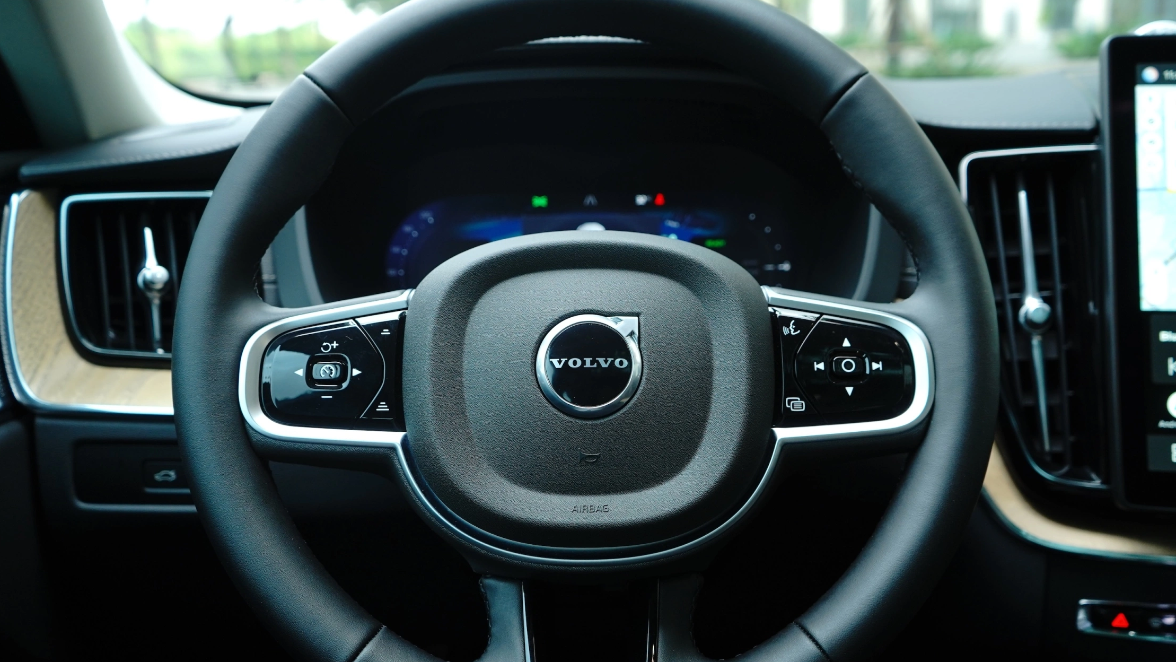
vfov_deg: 34.7
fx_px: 1060
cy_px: 338
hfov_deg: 58.0
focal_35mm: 34
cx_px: 620
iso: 640
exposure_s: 1/200
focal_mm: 30
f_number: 4.5
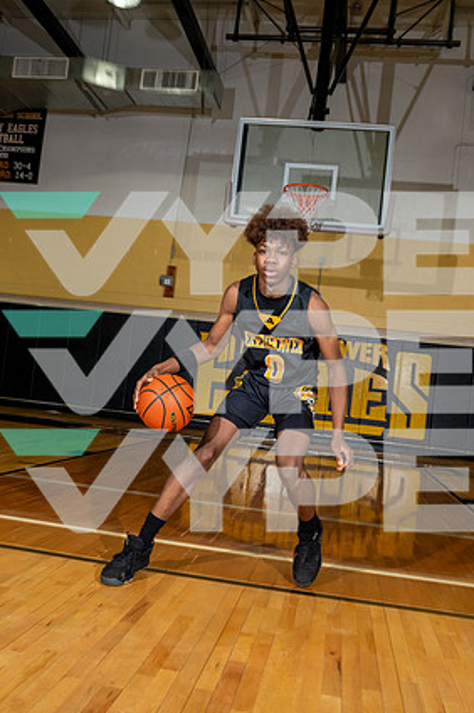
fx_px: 673
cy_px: 363
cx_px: 250
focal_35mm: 34
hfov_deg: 38.8
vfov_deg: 55.8
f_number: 5.6
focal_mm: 32
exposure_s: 1/250
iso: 640
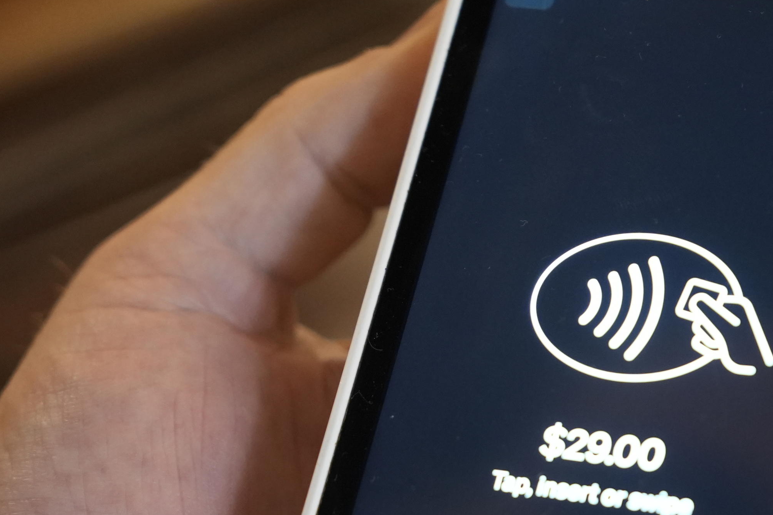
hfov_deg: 11.7
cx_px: 681
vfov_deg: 7.8
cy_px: 509
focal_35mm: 175
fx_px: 3757
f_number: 2.8
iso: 2500
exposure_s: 1/160
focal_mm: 70
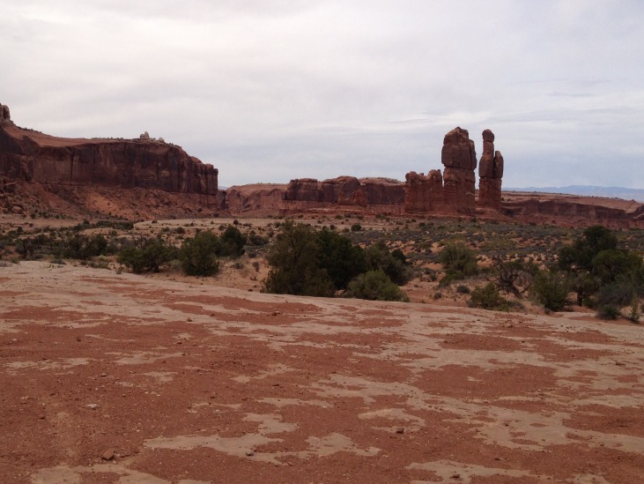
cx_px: 245
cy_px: 151
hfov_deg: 38.7
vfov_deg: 29.4
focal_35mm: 49
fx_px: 912
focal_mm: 4.28
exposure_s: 1/2632
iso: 50
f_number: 2.4
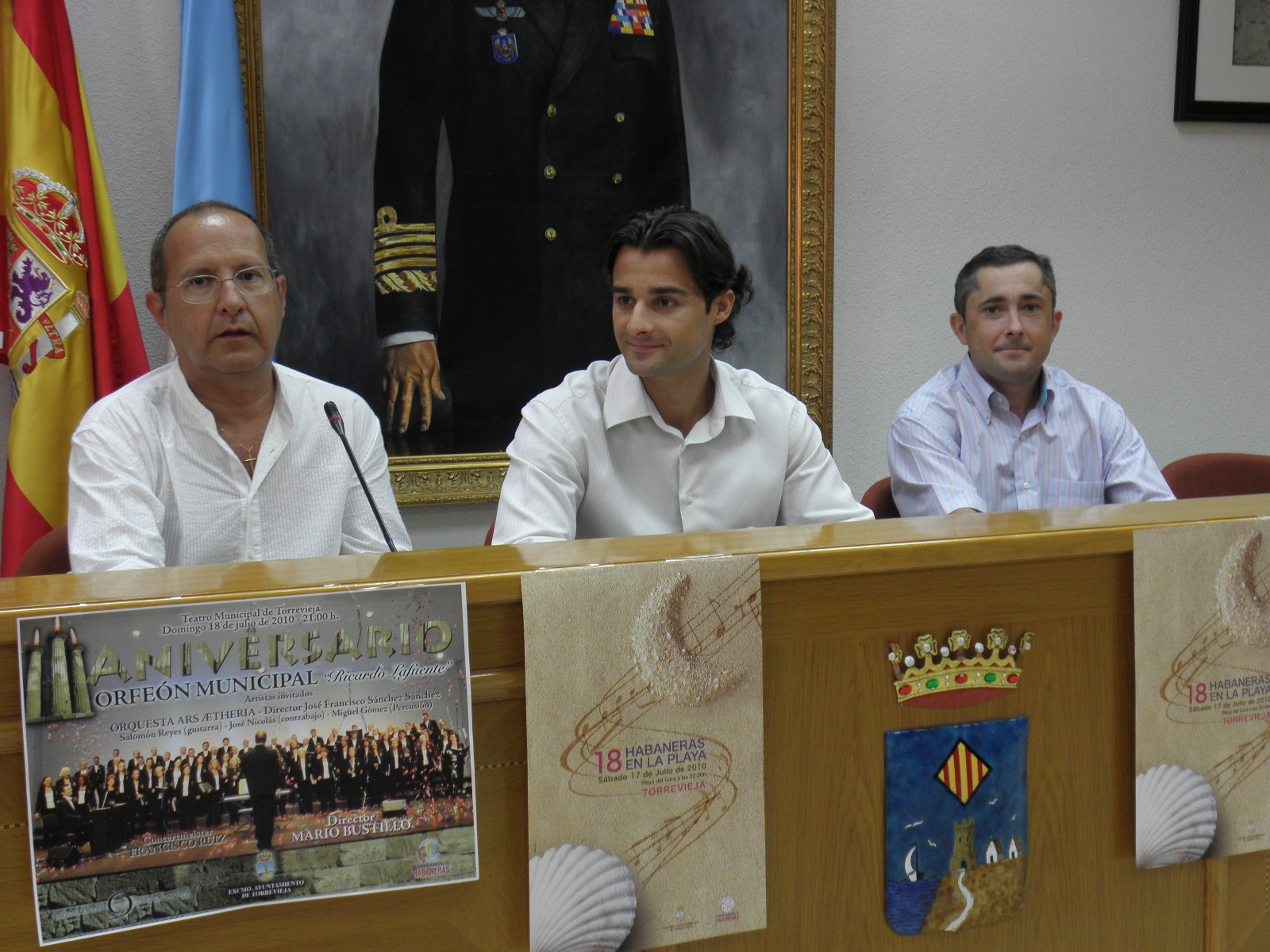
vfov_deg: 27.5
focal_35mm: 53
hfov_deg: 36.2
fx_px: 1944
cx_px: 635
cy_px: 476
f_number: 3.5
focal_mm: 9.57
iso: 125
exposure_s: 1/20
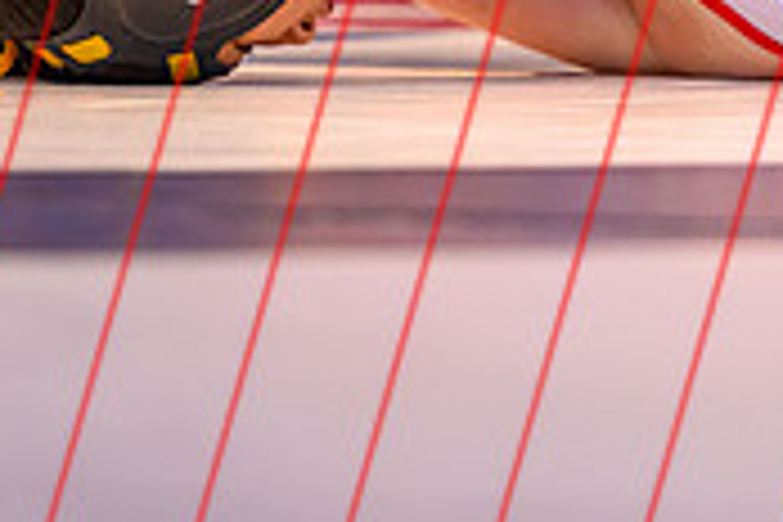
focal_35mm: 611
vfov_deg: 2.2
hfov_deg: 3.4
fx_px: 13288
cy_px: 40
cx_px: 641
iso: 2500
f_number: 2.8
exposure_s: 1/1250
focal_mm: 150
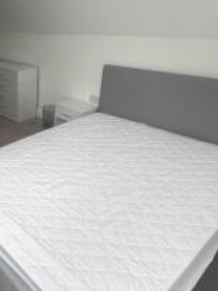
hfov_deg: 41.4
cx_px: 6
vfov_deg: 59.9
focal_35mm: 30
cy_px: 138
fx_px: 252
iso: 125
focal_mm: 2.22
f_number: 2.2
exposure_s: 1/121
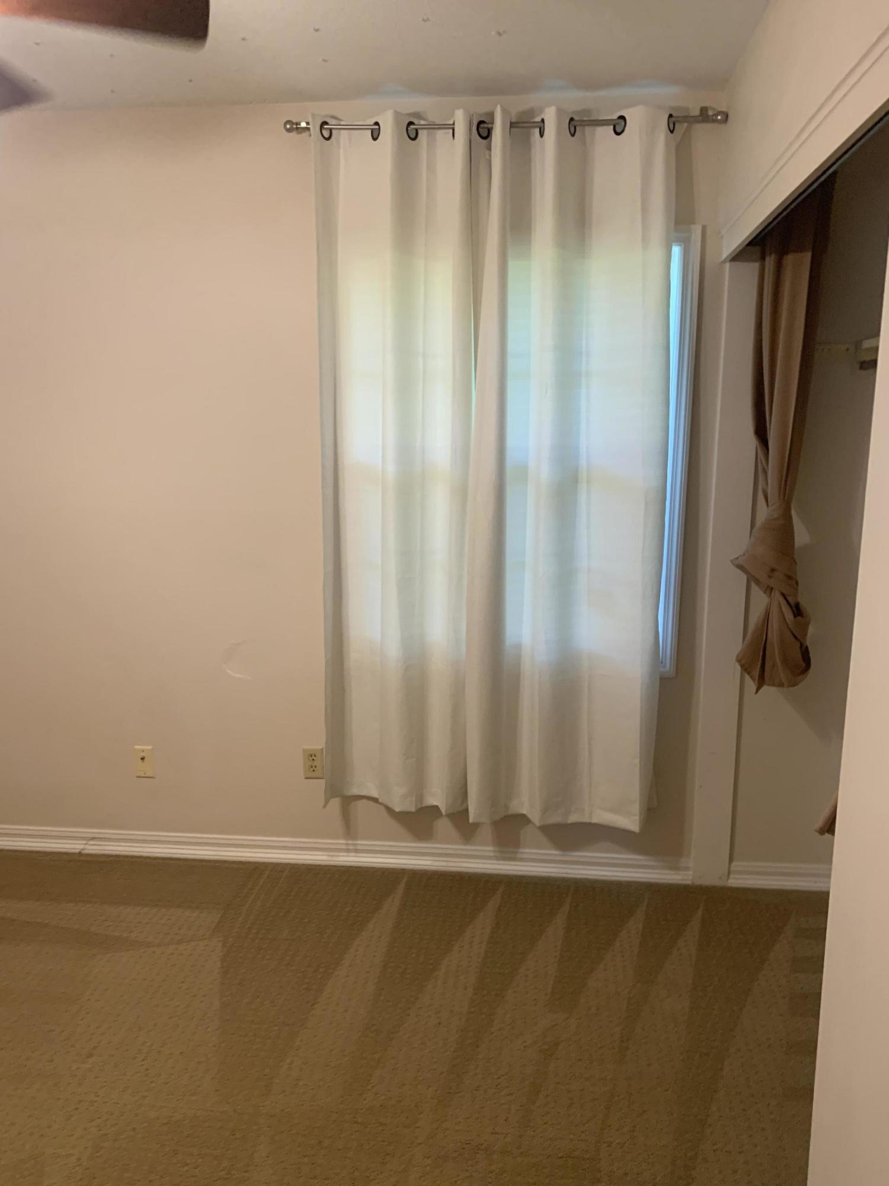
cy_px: 593
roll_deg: -0.9
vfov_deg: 67.3
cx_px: 444
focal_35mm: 26
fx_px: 890
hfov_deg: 53.1
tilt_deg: -9.9
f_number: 1.8
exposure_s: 1/60
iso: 250
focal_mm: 4.25
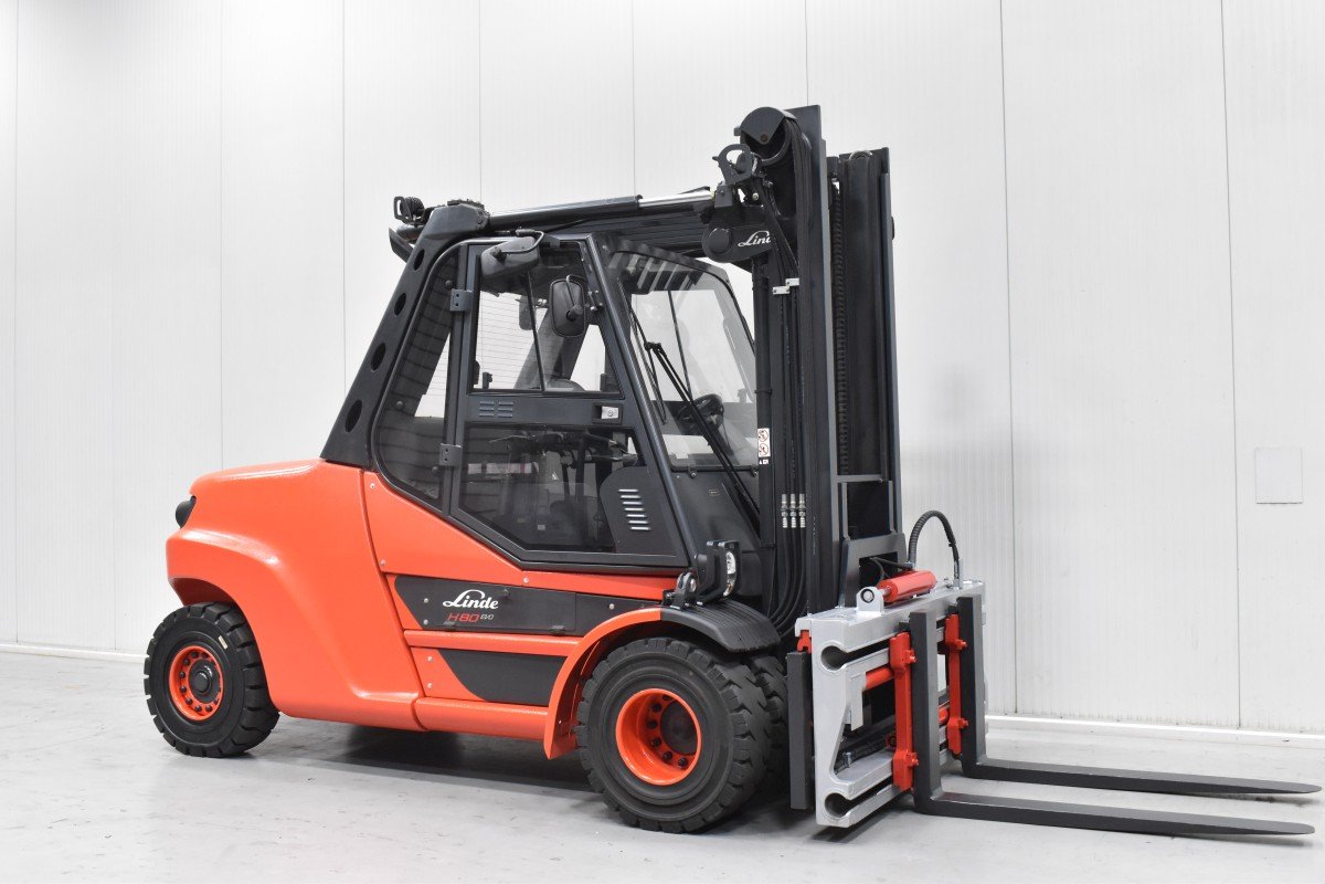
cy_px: 442
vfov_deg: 35.5
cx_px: 662
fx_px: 1380
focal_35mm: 38
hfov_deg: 51.3
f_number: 6.3
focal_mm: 25
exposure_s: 1/25
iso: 1600
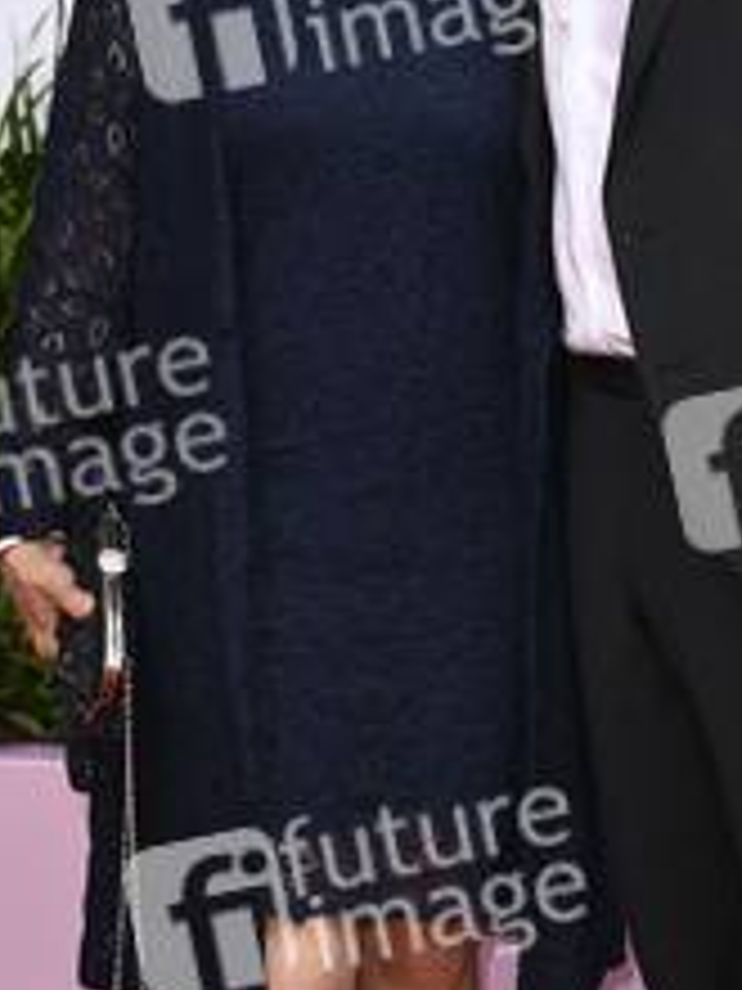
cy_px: 220
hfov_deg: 8.5
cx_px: 486
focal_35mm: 175
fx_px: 5002
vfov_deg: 11.3
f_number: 5.6
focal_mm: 100
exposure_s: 1/250
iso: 500
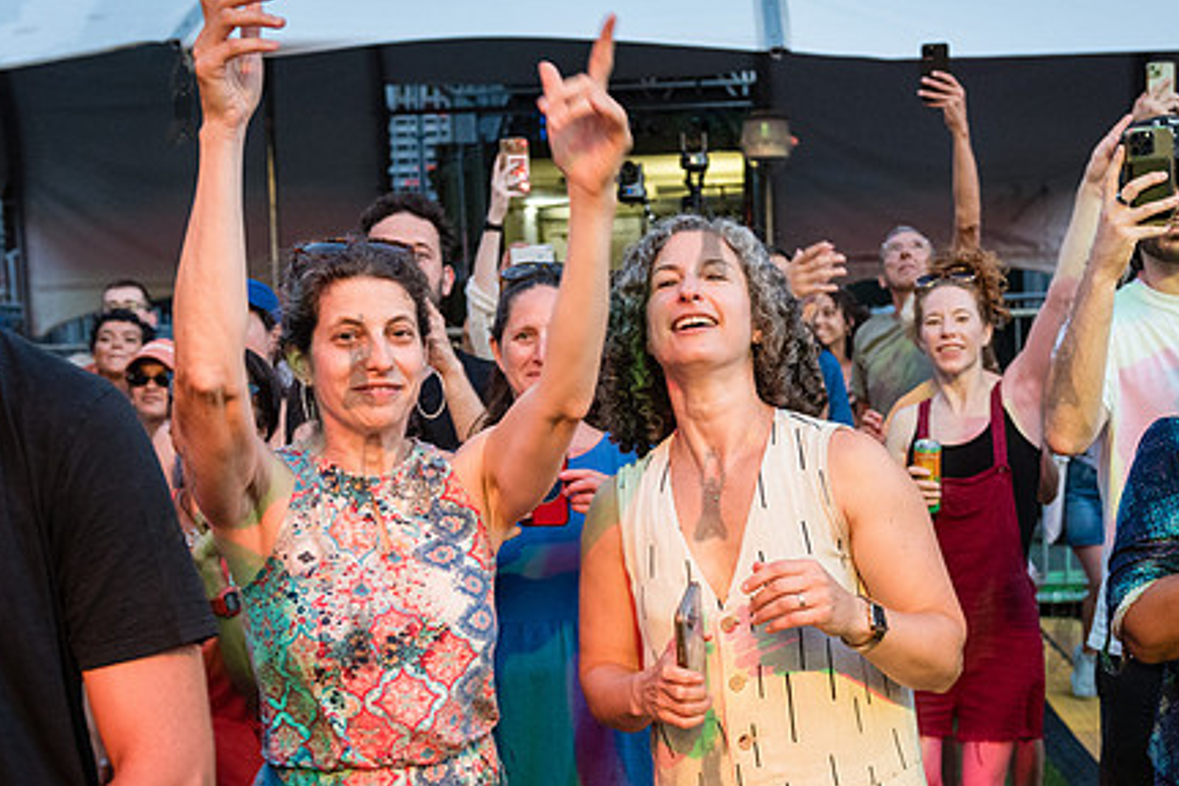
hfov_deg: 38.7
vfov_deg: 26.4
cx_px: 710
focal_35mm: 51
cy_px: 493
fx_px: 1670
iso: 4000
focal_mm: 38
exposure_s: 1/250
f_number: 3.5
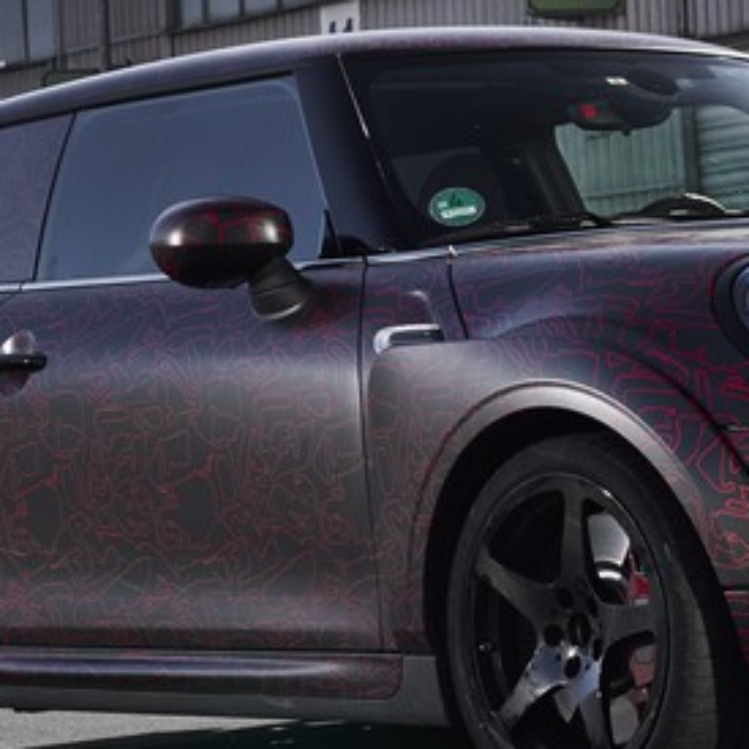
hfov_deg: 11.6
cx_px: 763
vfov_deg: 11.7
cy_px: 138
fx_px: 3648
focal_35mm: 149
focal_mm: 47
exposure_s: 1/100
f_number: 7.1
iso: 100
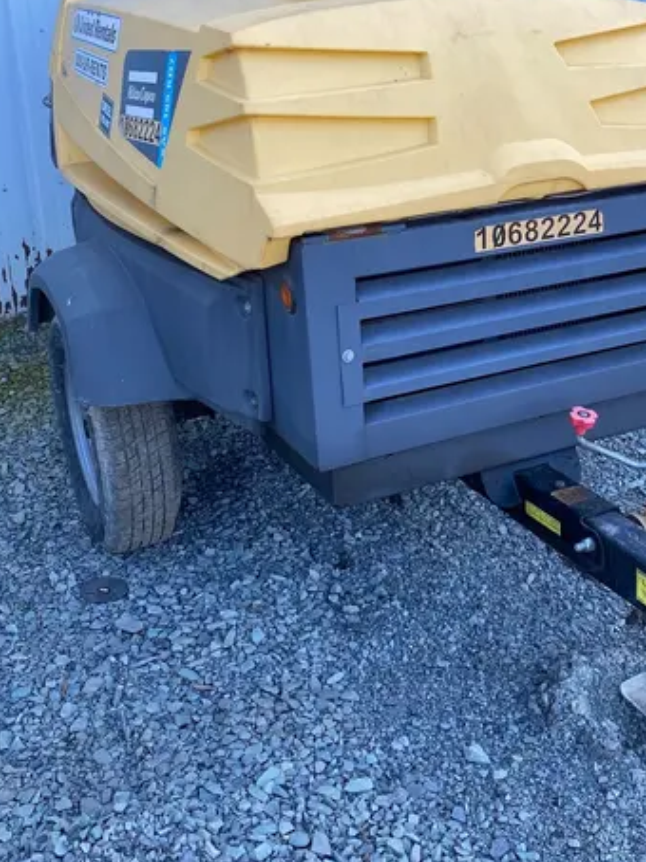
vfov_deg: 44.4
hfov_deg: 34.1
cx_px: 403
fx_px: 1046
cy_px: 318
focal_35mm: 42
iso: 32
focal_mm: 4.25
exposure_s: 1/479
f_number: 1.8
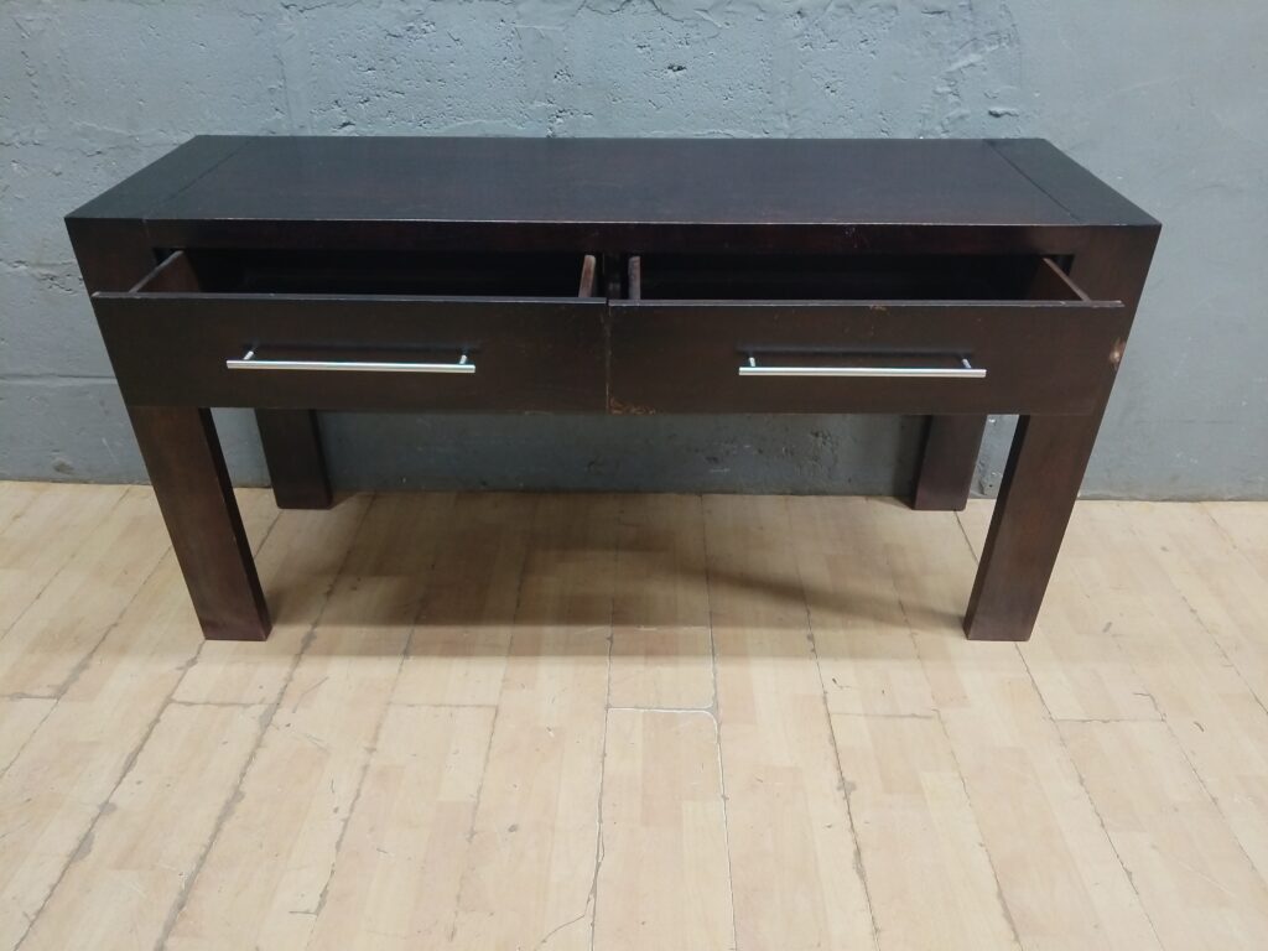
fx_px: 952
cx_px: 634
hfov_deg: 67.3
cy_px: 476
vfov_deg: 53.1
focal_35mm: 26
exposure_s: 1/16.7
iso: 511
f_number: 1.8
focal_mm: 4.25
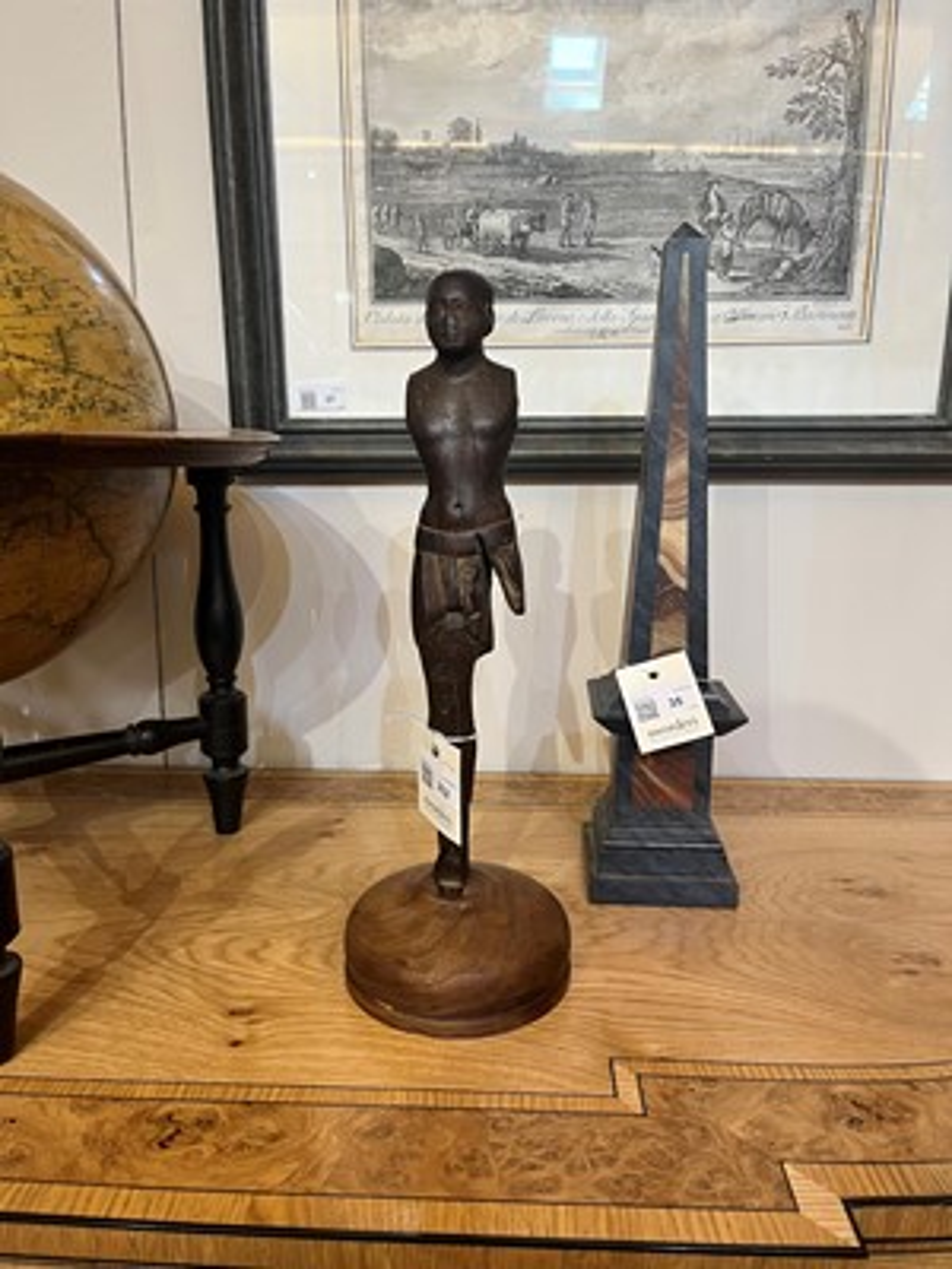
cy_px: 634
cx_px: 476
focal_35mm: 26
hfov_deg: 53.1
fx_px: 953
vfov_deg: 67.3
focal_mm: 5.1
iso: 125
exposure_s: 1/50
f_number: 1.6
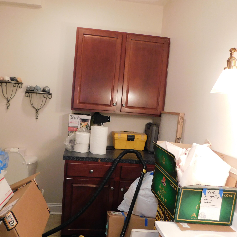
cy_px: 121
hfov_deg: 57.0
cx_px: 97
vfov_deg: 57.3
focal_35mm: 28
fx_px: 217
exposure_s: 1/20
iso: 400
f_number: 3
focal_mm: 4
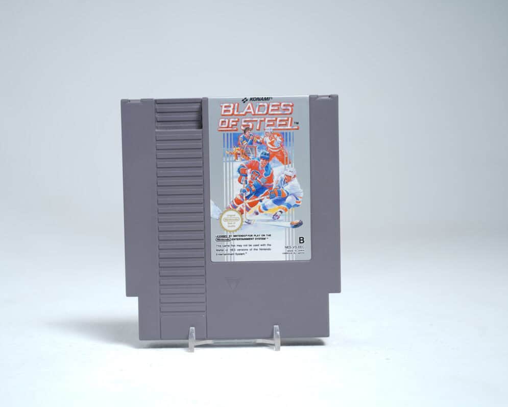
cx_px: 233
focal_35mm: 43
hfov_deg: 42.9
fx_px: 646
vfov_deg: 34.9
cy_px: 204
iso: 64
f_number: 4
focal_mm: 38
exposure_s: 1/5
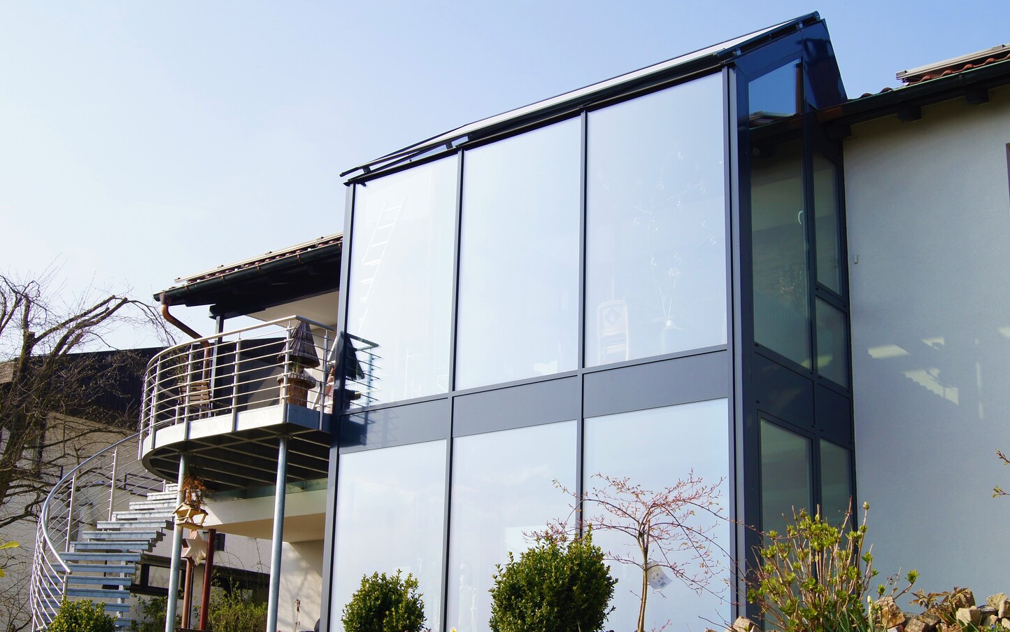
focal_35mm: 43
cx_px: 507
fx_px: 1184
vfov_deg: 29.9
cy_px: 336
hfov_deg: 46.2
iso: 100
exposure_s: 1/125
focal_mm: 28
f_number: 13
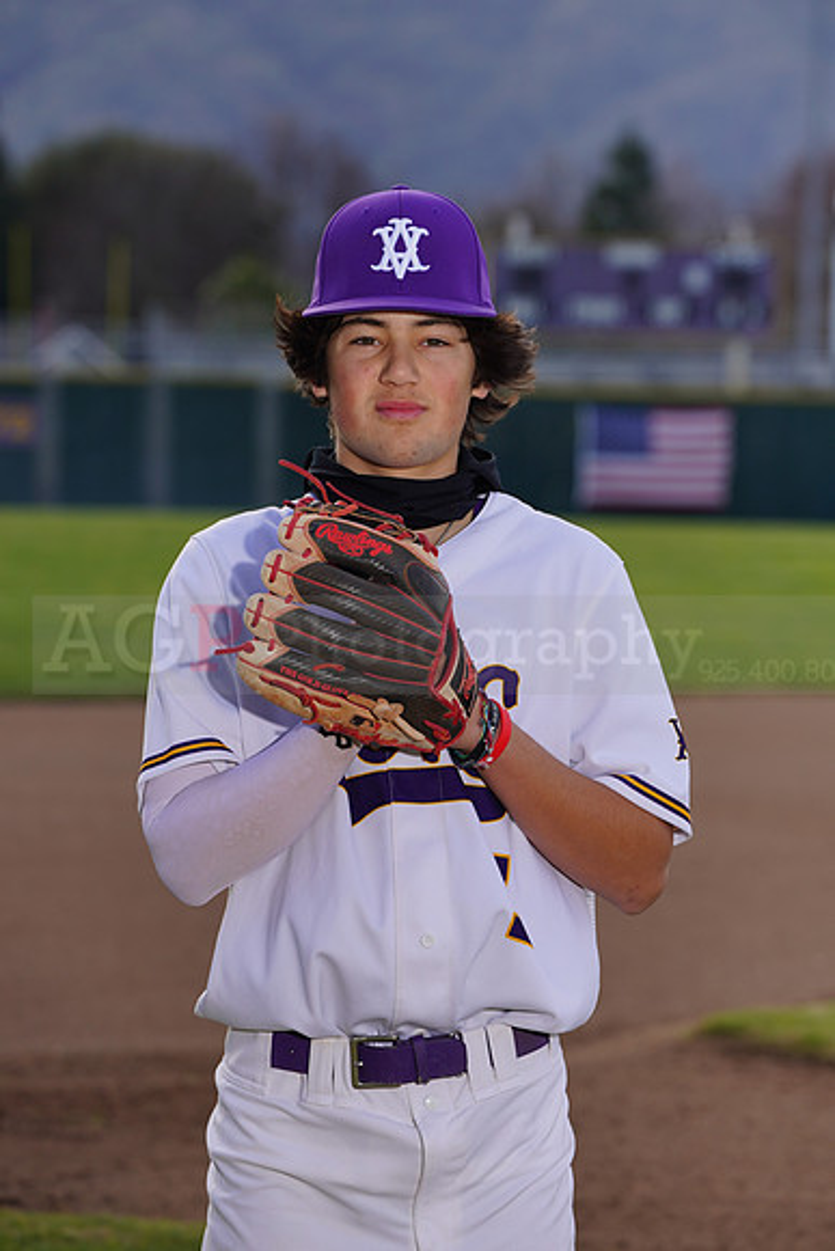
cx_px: 418
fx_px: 6954
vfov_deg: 10.3
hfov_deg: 6.9
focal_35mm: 200
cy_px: 626
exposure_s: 1/250
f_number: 8
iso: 100
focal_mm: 200
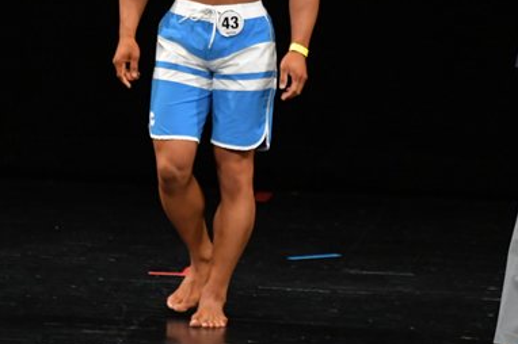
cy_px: 28
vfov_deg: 2.1
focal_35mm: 639
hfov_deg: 3.2
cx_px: 242
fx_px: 9186
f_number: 5.6
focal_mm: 210
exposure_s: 1/400
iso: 3200
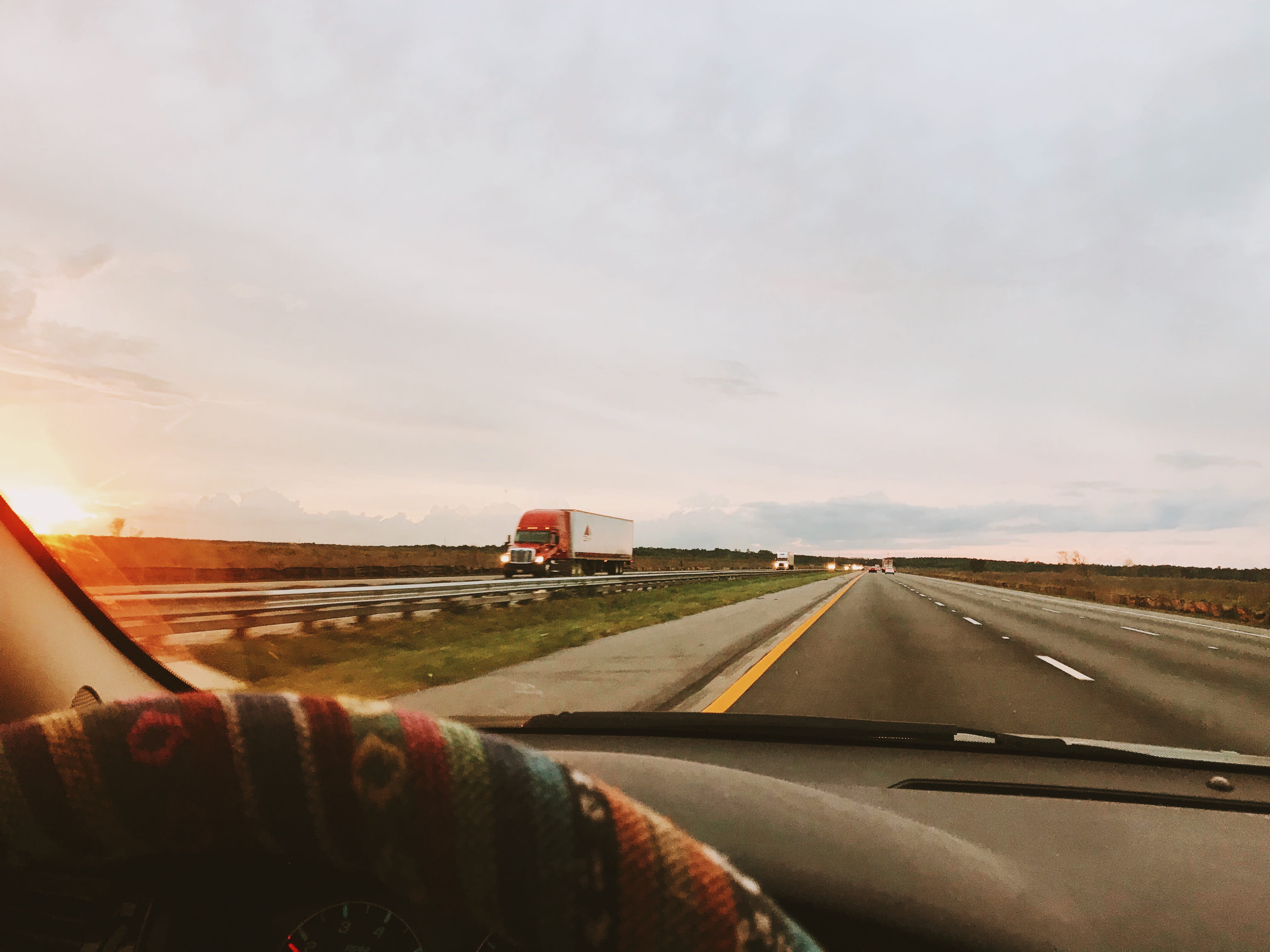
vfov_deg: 49.7
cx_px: 635
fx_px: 1027
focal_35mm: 28
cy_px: 476
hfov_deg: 63.4
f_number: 1.8
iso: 32
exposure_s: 1/30
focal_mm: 3.99
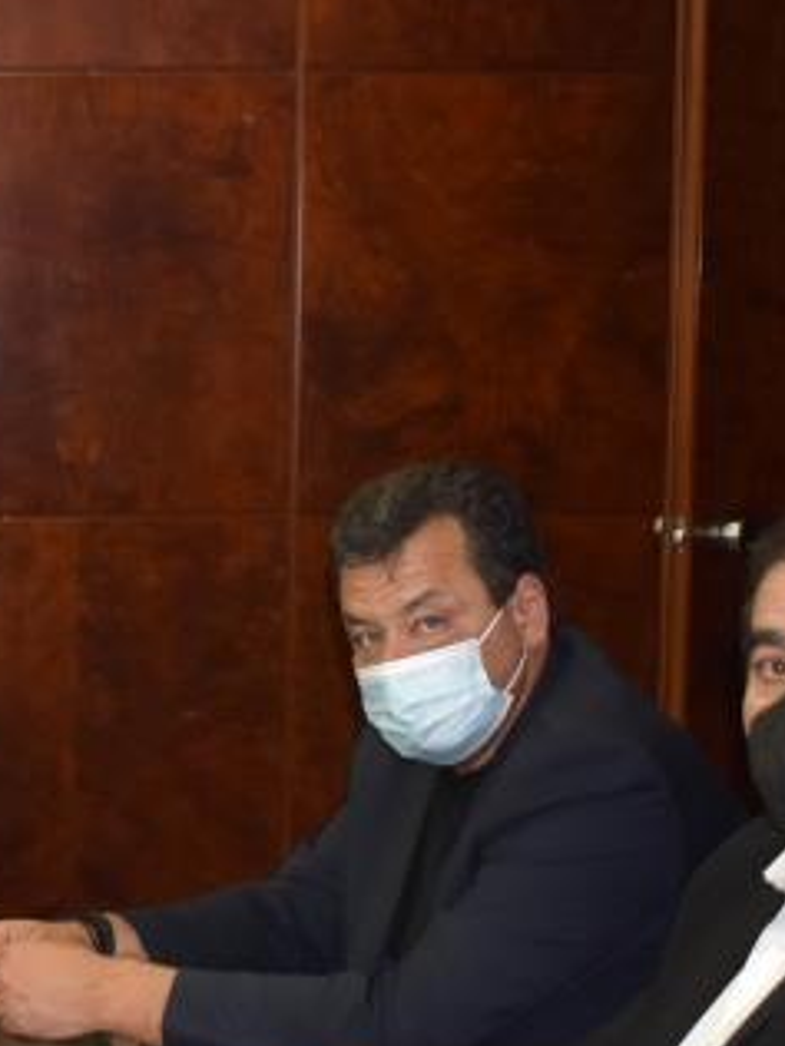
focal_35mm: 108
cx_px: -315
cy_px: 783
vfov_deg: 18.2
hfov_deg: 13.2
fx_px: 3252
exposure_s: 1/125
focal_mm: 23
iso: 800
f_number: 3.8
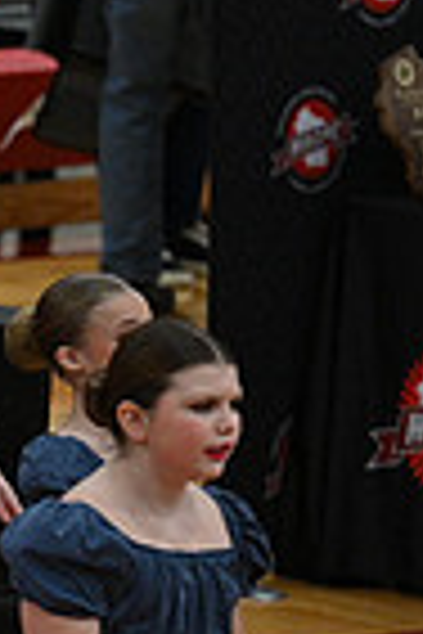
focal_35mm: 821
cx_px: -778
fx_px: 14469
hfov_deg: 1.7
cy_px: 407
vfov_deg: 2.5
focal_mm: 200
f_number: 4
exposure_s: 1/400
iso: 4000
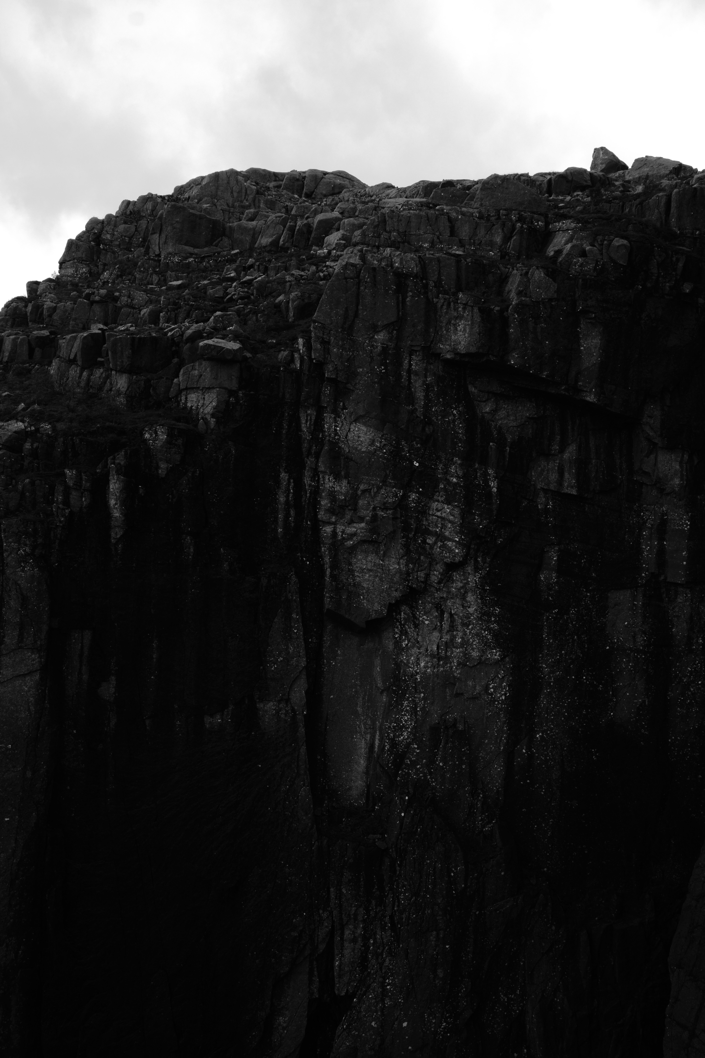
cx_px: 352
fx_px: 1028
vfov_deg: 54.4
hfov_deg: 37.9
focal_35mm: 35
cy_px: 529
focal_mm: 23
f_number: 10
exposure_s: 1/320
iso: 500
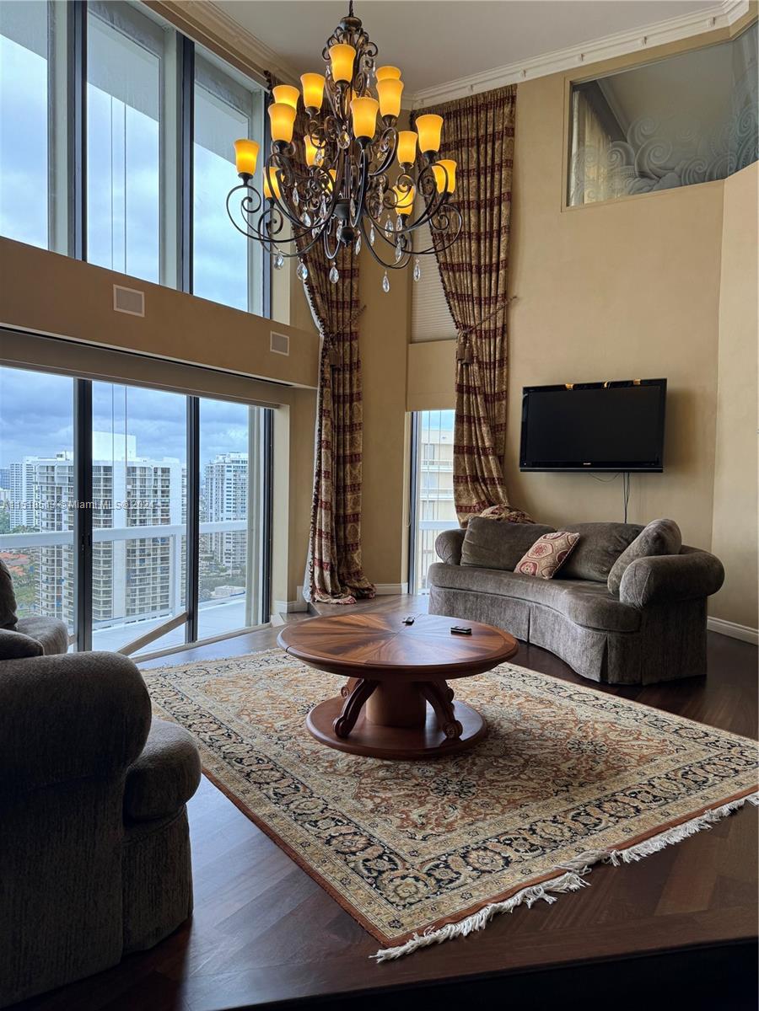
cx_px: 380
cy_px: 506
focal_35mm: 24
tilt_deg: -2.2
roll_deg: -0.9
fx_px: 702
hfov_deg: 56.8
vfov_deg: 71.6
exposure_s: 1/194
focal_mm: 6.86
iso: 64
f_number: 1.78
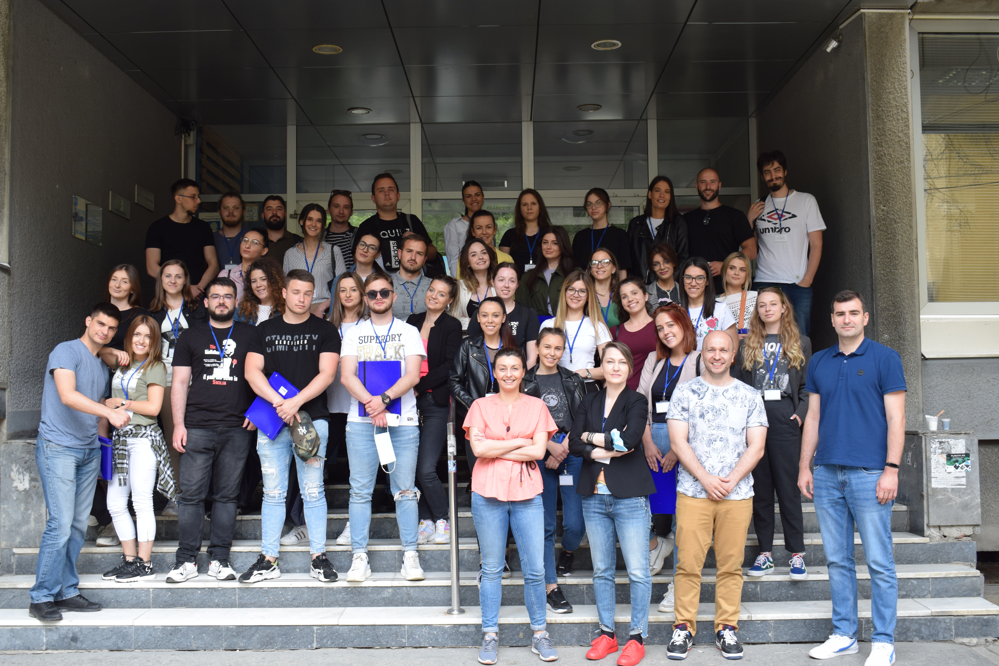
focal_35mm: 40
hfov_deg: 47.9
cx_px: 500
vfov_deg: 33.0
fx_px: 1124
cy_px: 333
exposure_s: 1/160
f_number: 6.3
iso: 400
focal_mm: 27
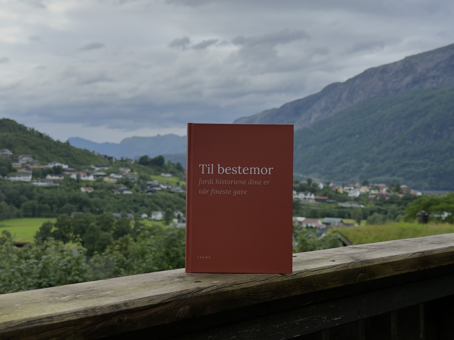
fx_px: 630
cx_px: 227
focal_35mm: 48
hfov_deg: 39.7
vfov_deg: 30.3
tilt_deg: +0.6
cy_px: 170
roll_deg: -1.1
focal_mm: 6.76
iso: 100
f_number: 1.78
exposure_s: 1/1149
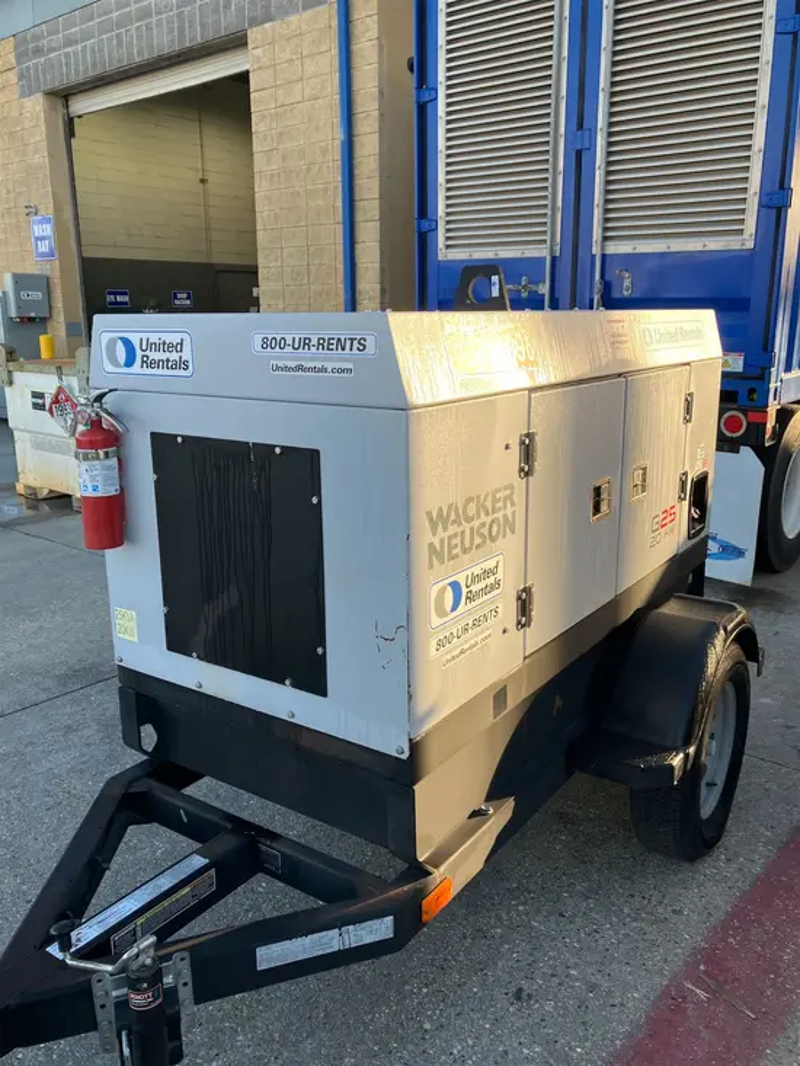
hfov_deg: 49.8
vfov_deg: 63.4
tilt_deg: -12.9
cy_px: 533
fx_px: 863
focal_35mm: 28
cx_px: 400
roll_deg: +1.3
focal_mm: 3.99
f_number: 1.8
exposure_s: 1/357
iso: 32
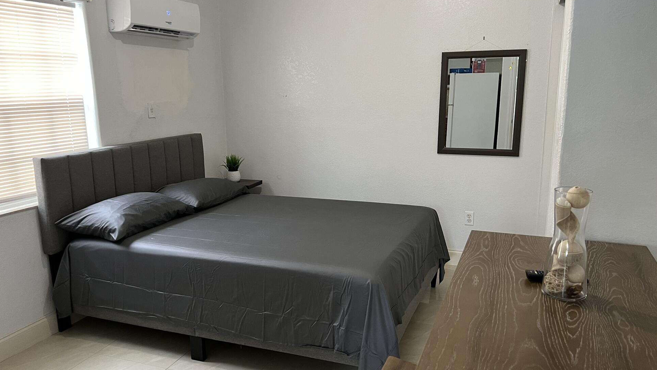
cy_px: 191
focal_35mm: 30
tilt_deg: -12.3
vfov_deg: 38.9
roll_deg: +1.5
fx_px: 523
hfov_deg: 64.3
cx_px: 313
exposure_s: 1/60
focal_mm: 5.7
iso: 250
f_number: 1.5
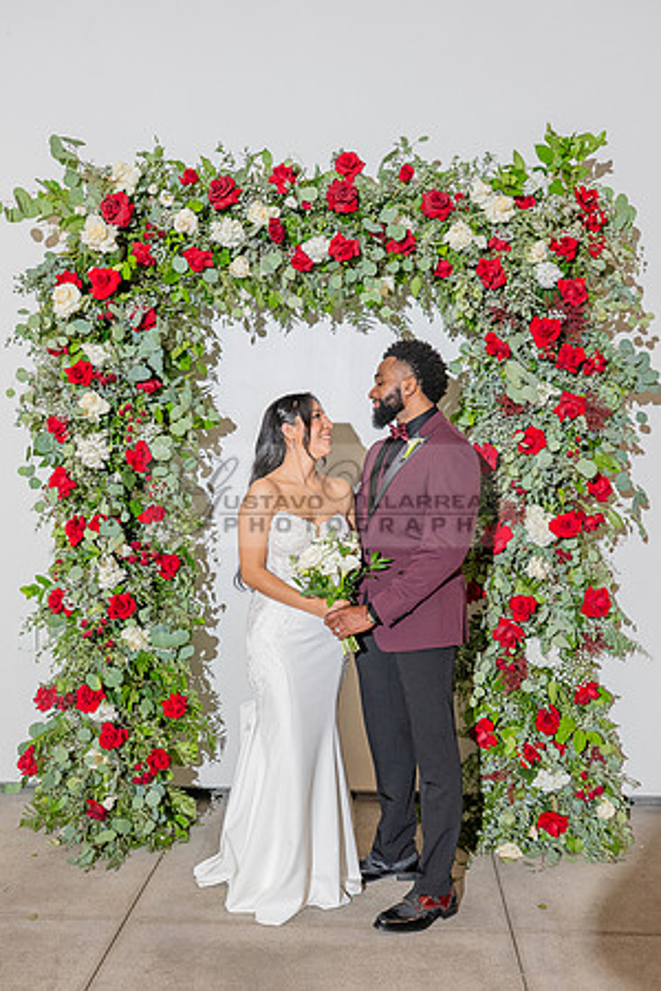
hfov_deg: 35.8
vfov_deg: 51.8
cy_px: 498
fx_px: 1022
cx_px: 354
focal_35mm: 37
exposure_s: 1/200
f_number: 4
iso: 800
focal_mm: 24
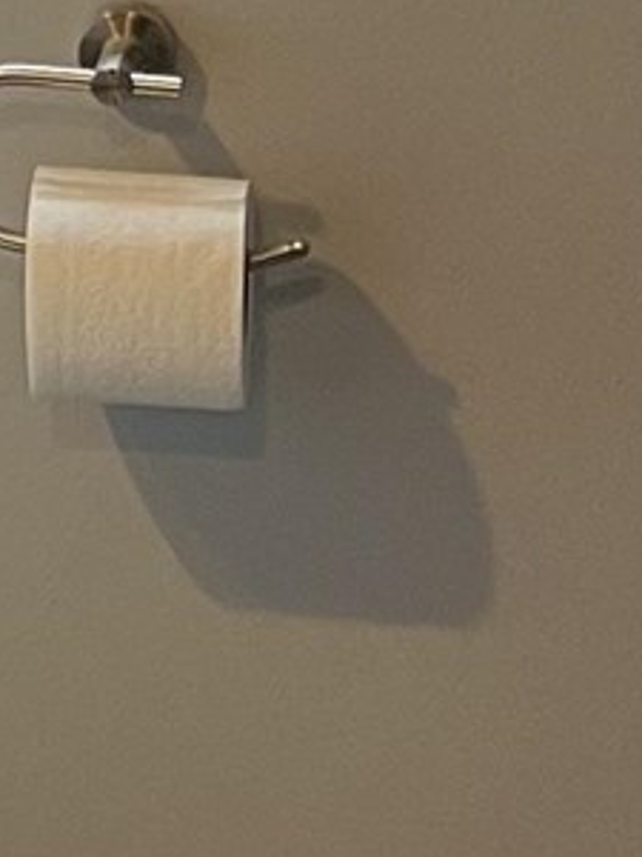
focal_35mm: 200
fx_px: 4946
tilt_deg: -4.4
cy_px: -397
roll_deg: +1.7
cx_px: -1378
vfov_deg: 9.6
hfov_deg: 6.6
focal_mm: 5.7
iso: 100
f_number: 1.5
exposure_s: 1/60
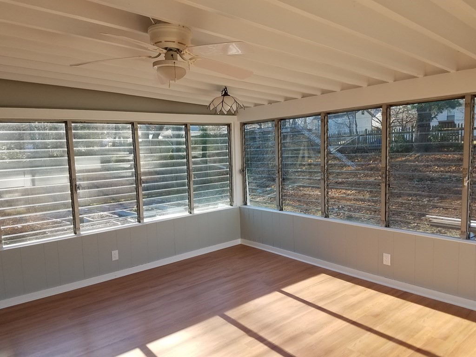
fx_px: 358
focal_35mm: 26
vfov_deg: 53.1
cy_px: 178
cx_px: 238
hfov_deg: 67.3
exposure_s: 1/278
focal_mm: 4.2
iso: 40
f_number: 1.7
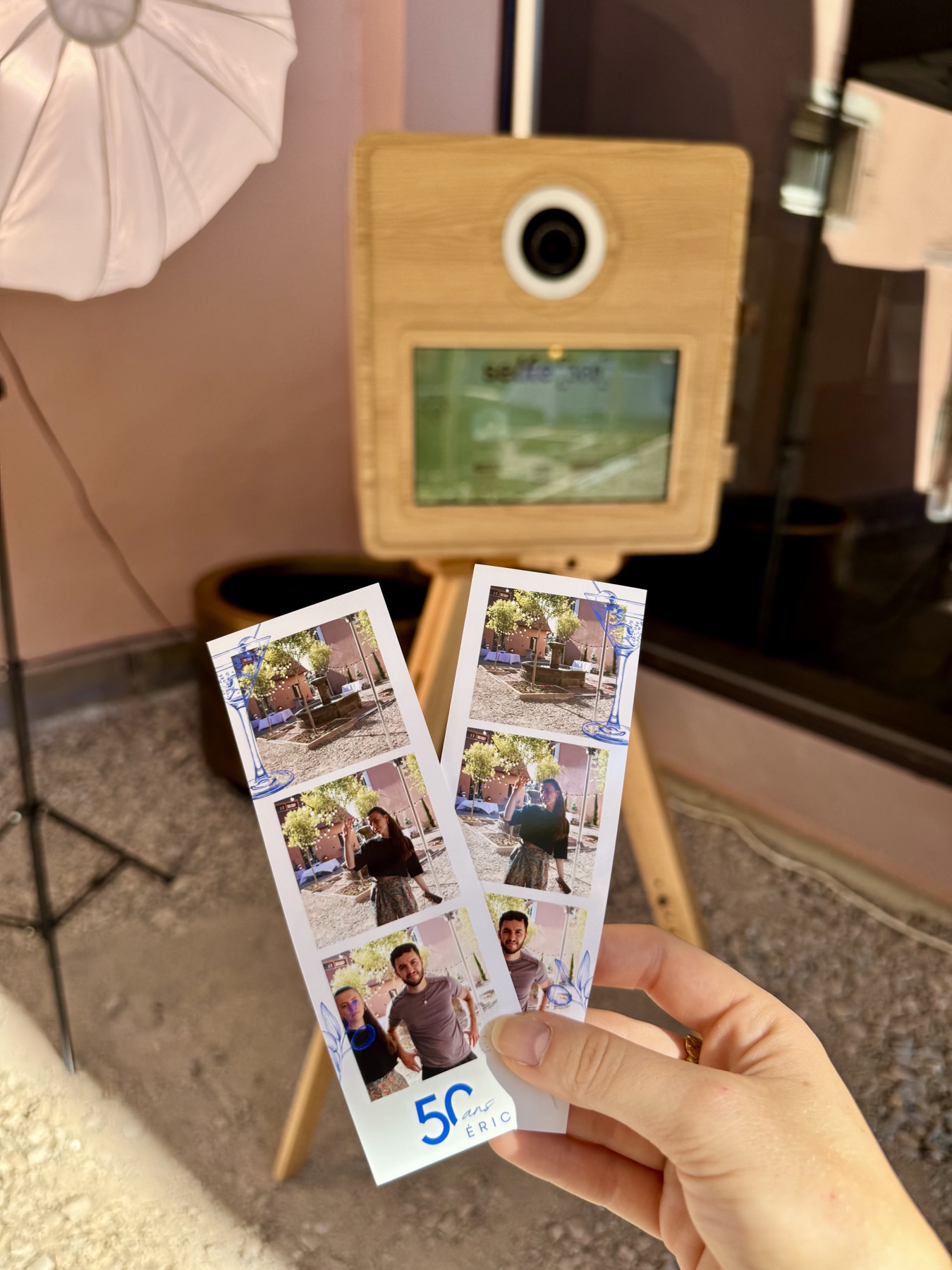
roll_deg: -3.1
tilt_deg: -19.7
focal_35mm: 24
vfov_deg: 71.6
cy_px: 635
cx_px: 476
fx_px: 880
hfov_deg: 56.8
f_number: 1.78
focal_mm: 6.76
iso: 80
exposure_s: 1/853
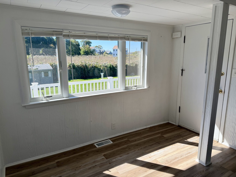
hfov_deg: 71.6
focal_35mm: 24
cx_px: 118
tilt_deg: -12.3
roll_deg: -0.3
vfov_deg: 56.8
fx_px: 164
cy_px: 88
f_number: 1.78
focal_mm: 6.76
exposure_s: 1/1464
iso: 100
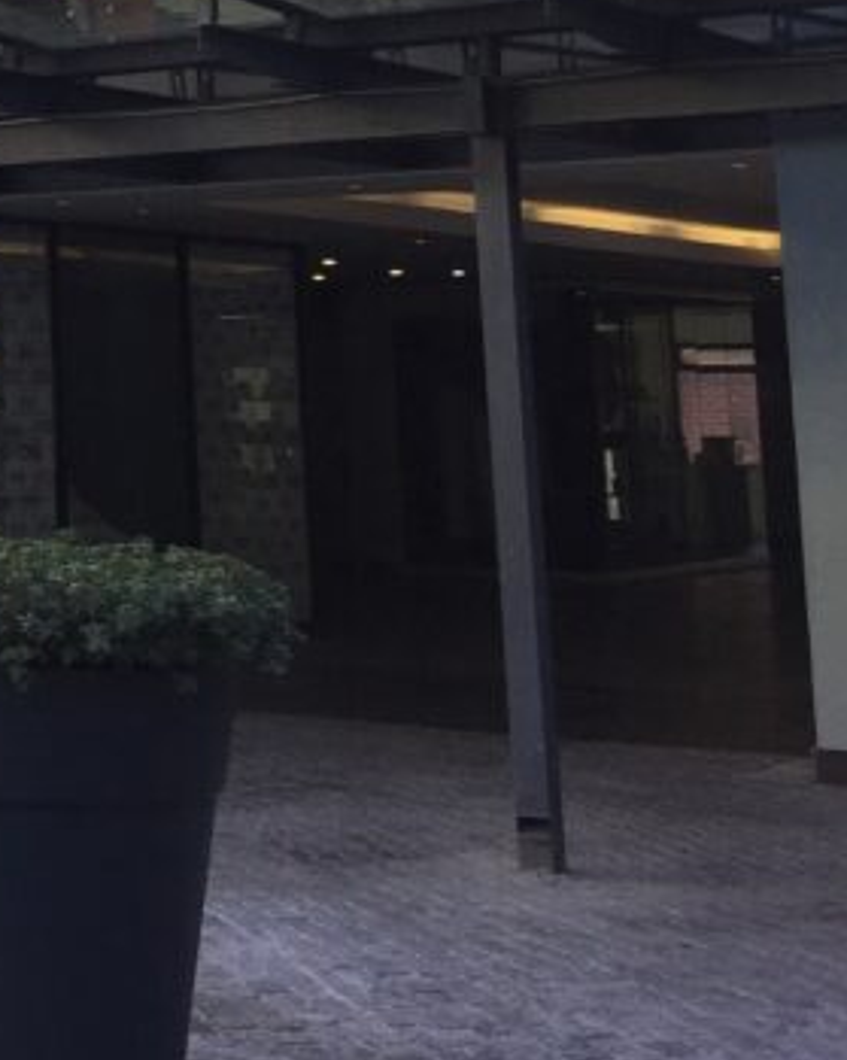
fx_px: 2602
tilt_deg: +6.3
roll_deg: -0.4
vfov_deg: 22.4
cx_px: -677
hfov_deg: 15.8
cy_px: 100
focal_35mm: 83
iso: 32
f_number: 2.2
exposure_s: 1/338
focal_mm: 4.15
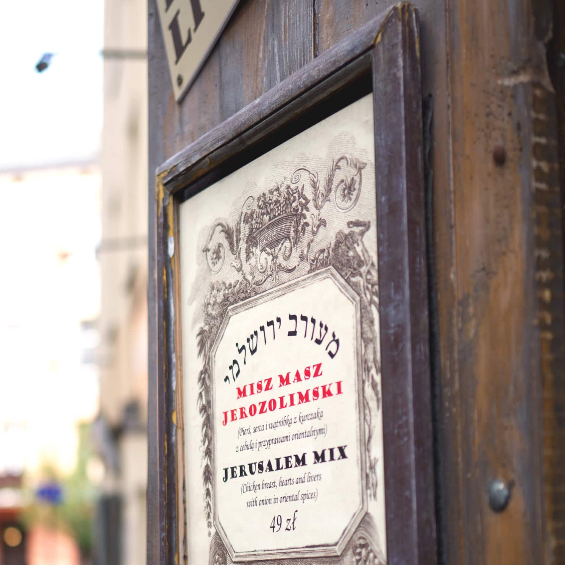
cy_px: 422
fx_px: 1237
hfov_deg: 25.7
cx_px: 281
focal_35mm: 67
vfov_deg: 25.4
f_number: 2.4
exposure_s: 1/250
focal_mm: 35
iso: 100
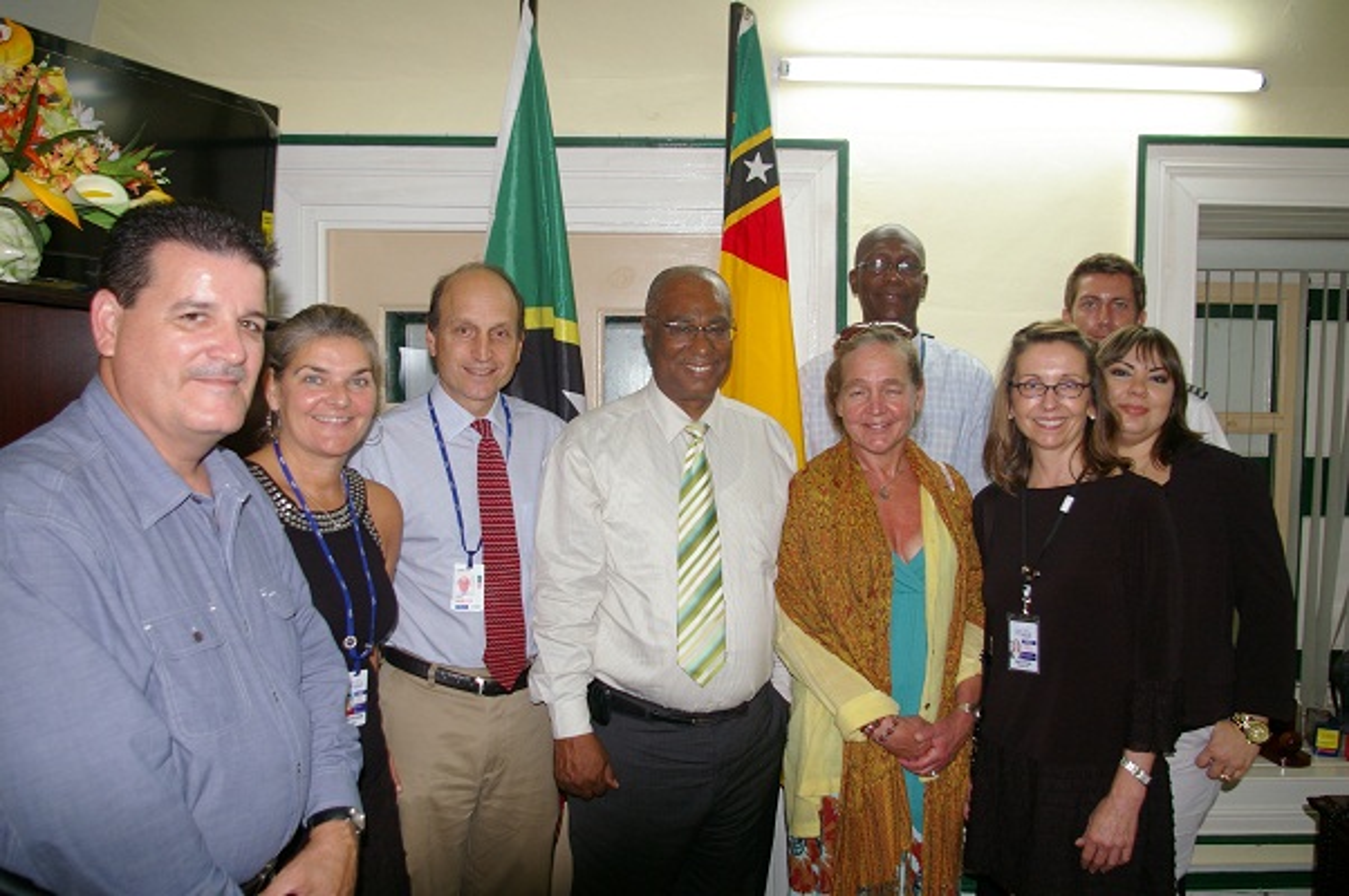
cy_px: 448
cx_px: 674
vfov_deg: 43.5
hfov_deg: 62.0
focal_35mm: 30
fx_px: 1123
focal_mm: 20
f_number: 4.5
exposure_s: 1/30
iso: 400
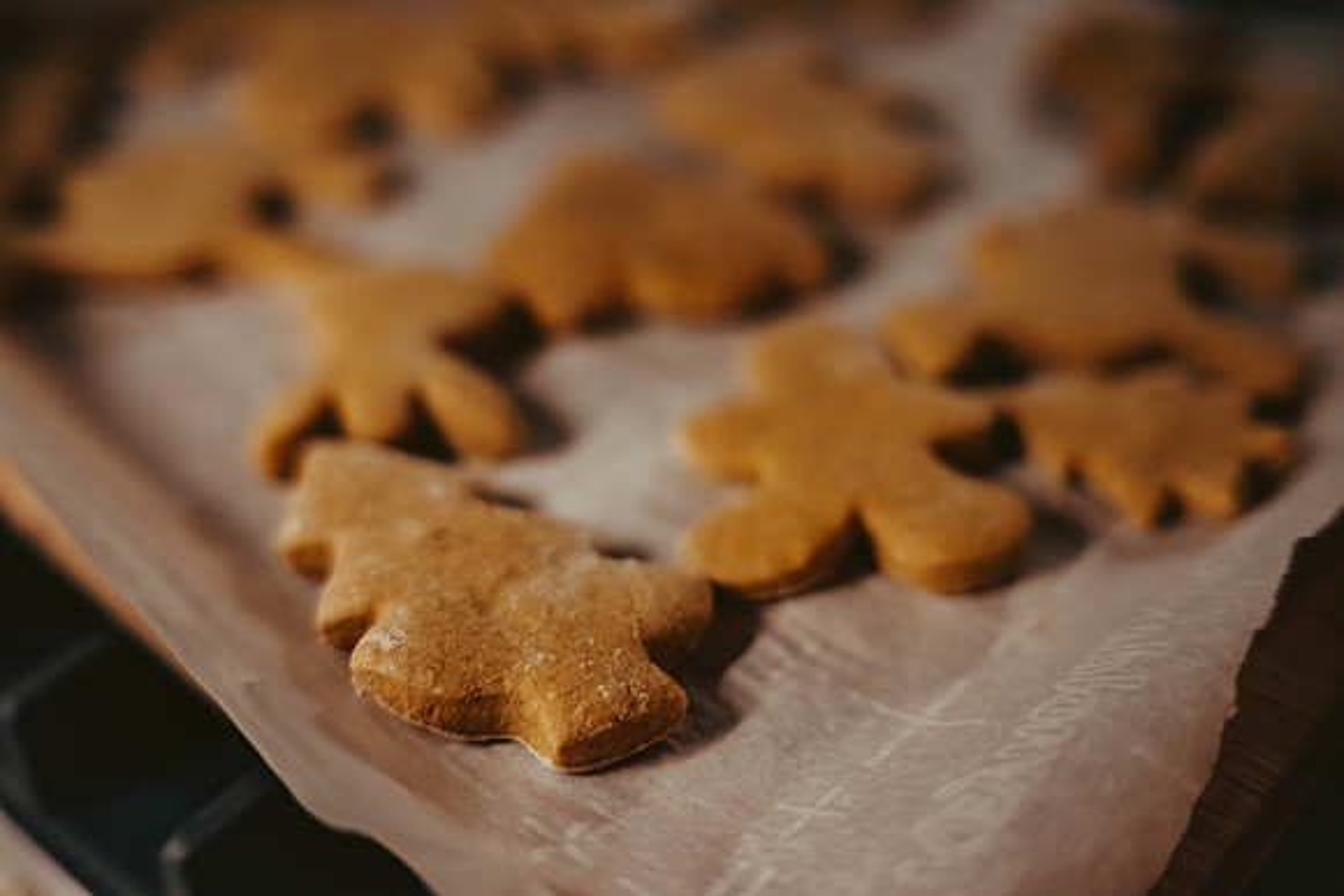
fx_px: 1494
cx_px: 672
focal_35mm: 40
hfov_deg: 48.4
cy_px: 448
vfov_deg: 33.4
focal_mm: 40
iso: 2500
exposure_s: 1/1000
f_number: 2
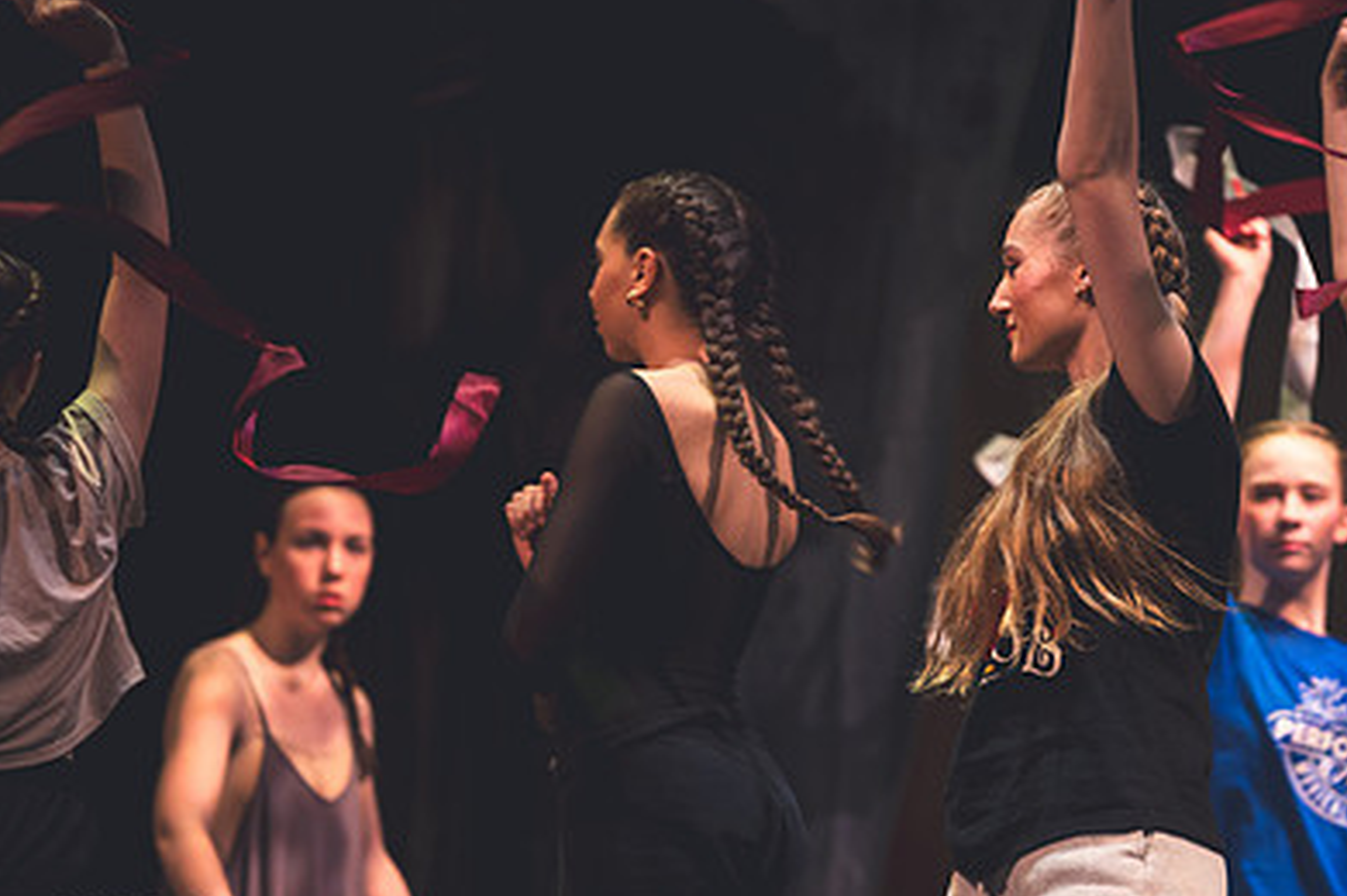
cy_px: 588
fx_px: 11103
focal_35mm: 297
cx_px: 830
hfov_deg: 6.9
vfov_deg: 4.6
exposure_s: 1/250
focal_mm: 200
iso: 1400
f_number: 2.8
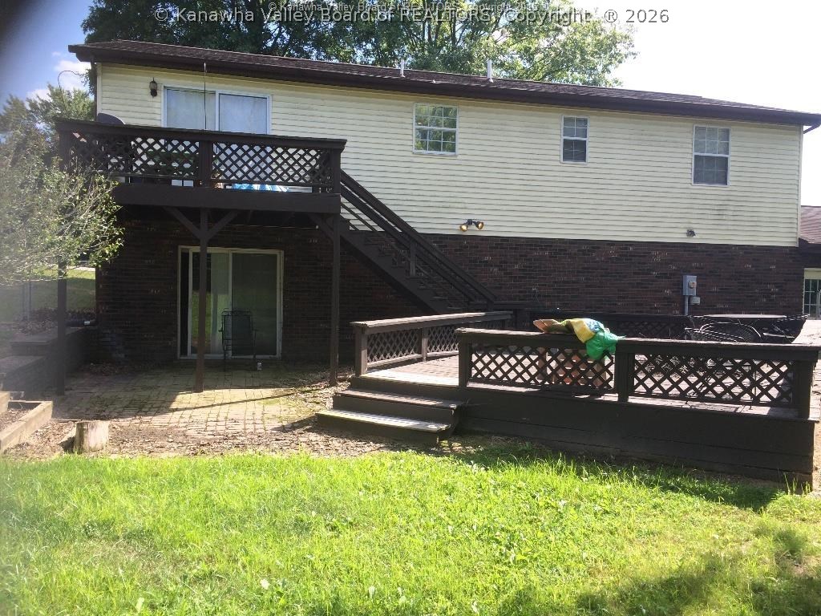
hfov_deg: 61.7
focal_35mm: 29
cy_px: 308
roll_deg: +0.4
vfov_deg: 48.2
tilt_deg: -0.4
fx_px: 688
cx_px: 410
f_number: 2.2
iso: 32
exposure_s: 1/604
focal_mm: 4.15
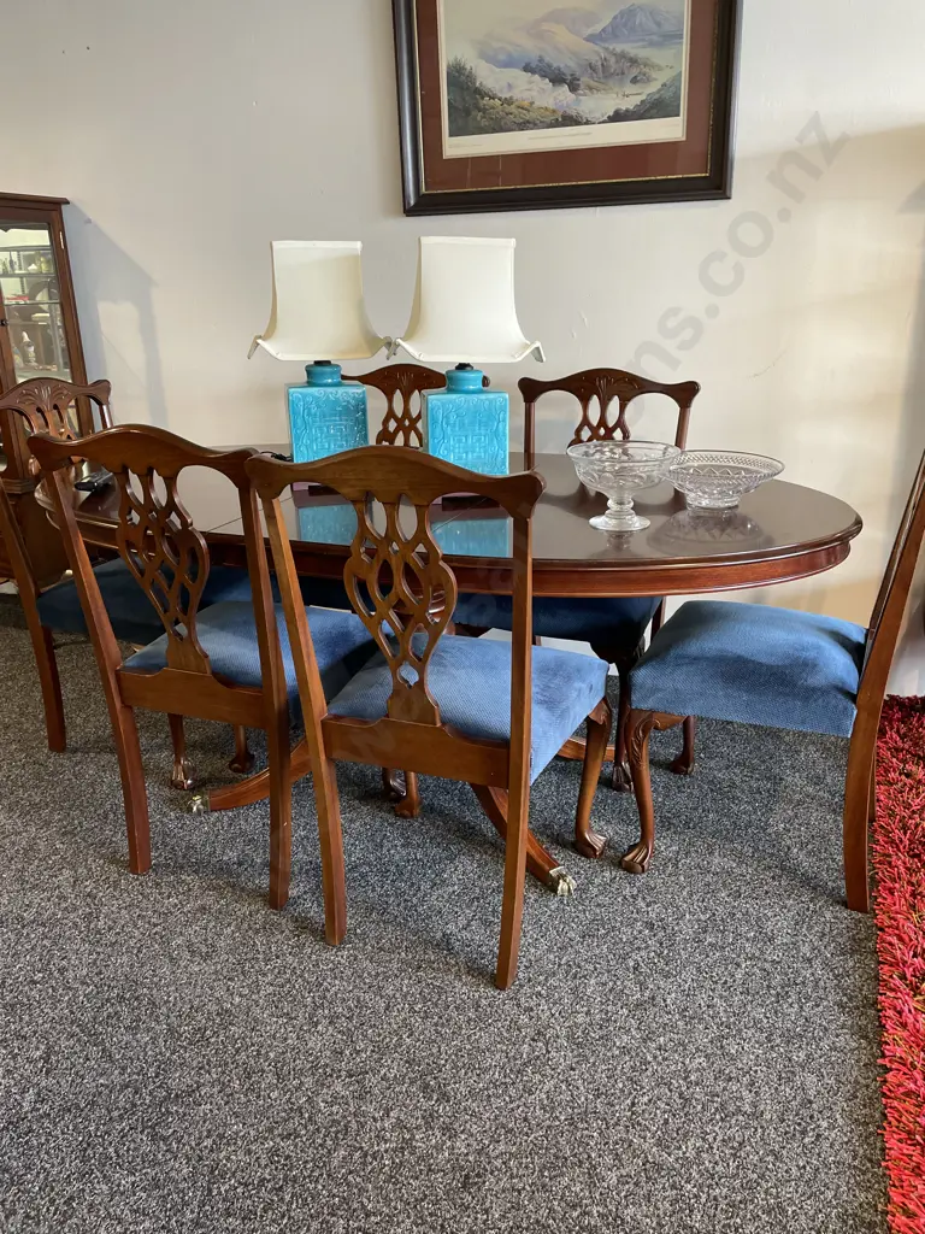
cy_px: 617
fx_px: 926
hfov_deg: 53.1
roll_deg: +1.7
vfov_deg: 67.3
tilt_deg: -20.2
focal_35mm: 26
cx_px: 462
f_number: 1.6
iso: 125
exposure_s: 1/50
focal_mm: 4.2
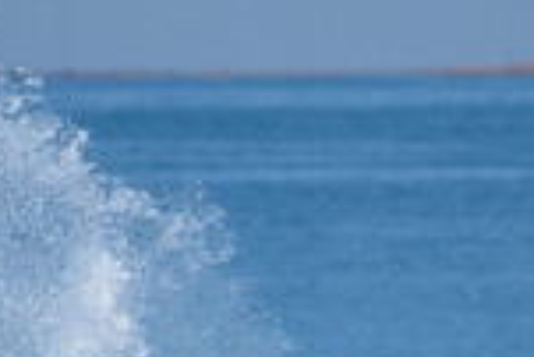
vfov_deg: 0.7
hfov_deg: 1.1
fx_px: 28878
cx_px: 237
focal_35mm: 1945
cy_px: 553
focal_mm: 500
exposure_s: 1/2000
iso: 220
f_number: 5.6
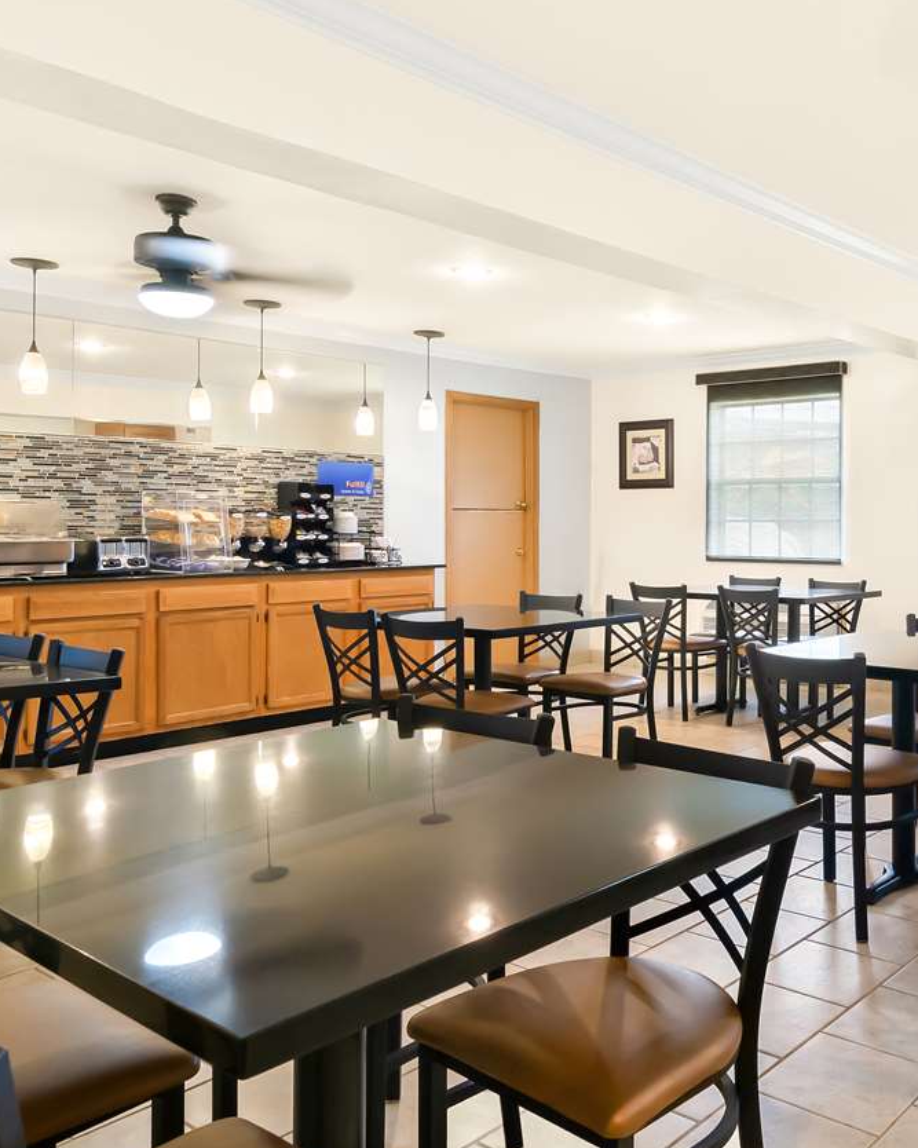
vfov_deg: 62.2
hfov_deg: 50.0
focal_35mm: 28
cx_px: 672
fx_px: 946
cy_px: 484
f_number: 8
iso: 400
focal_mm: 11
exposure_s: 1/8
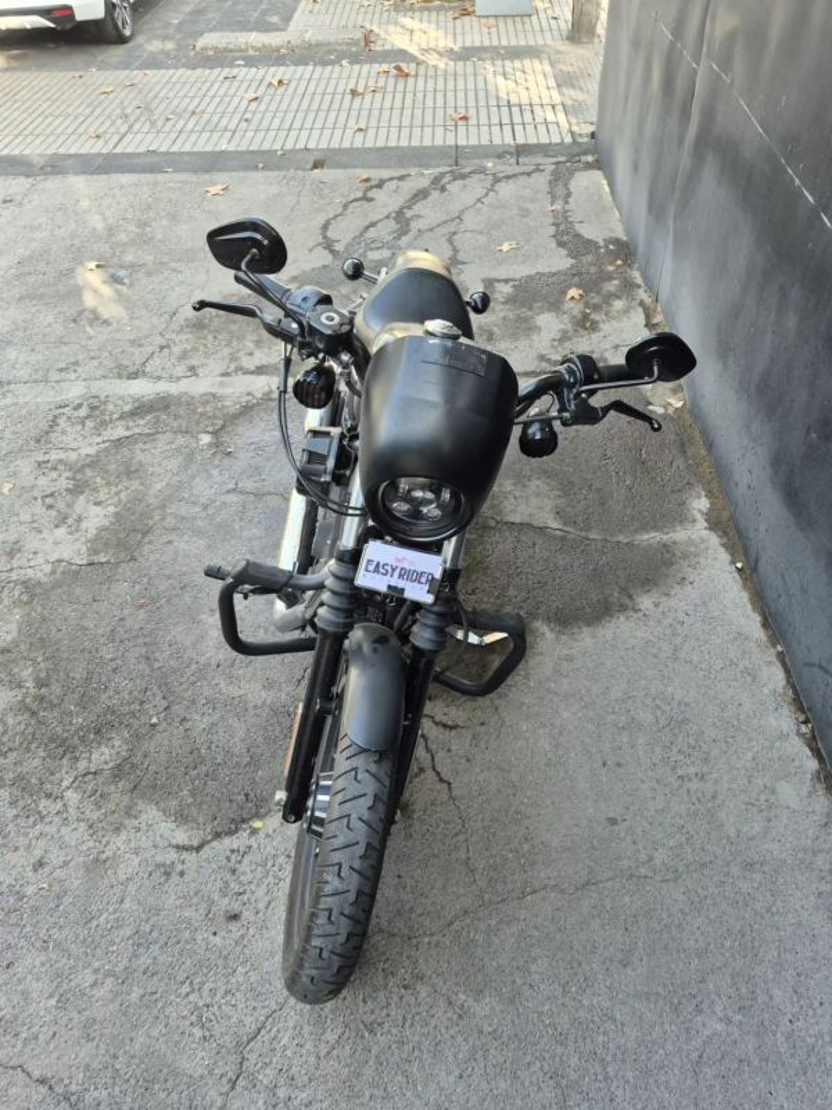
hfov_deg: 58.9
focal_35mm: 23
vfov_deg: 73.9
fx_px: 737
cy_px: 555
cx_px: 416
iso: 80
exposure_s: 1/180
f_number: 1.8
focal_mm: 5.4
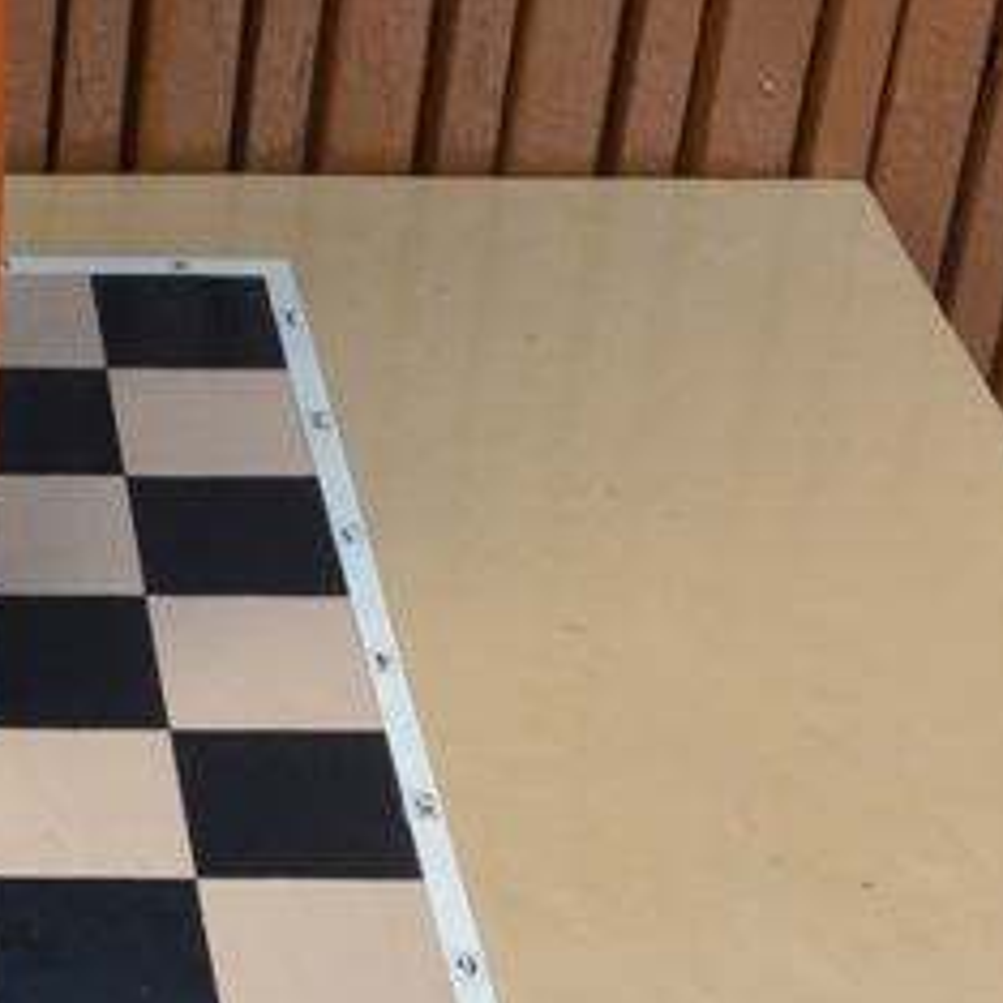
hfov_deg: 16.9
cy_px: -26
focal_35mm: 96
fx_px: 3147
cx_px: -373
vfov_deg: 17.6
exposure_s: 1/250
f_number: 3.8
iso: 400
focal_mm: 12.5
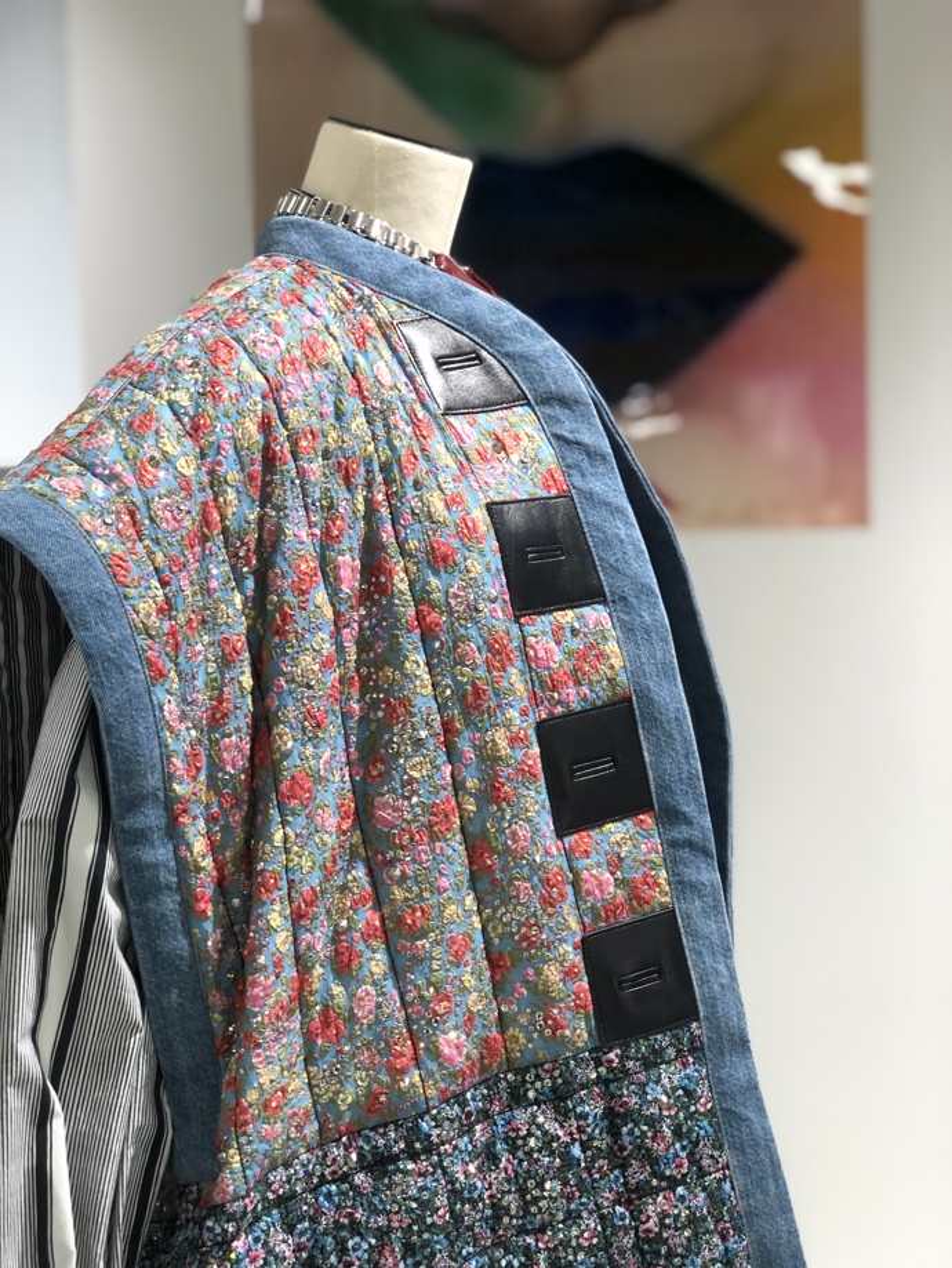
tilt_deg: -2.5
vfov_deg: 33.8
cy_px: 634
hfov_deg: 25.7
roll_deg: +2.5
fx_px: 2089
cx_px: 476
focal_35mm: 57
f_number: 2.8
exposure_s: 1/31
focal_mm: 6.6
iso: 40
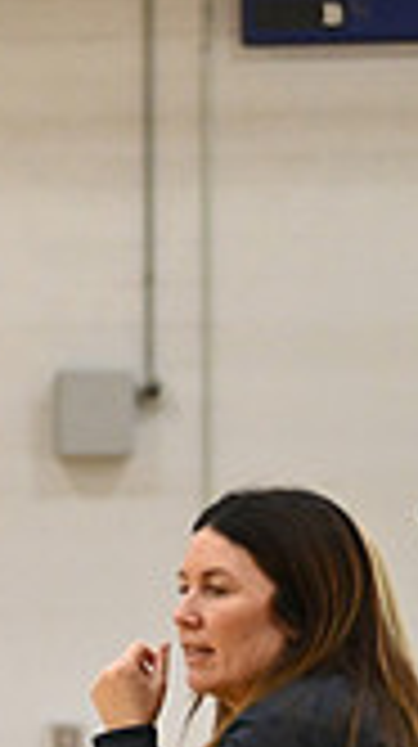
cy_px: 821
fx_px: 6147
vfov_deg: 6.9
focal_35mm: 311
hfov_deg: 3.8
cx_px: -849
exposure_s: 1/1000
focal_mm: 85
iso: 6400
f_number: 2.8
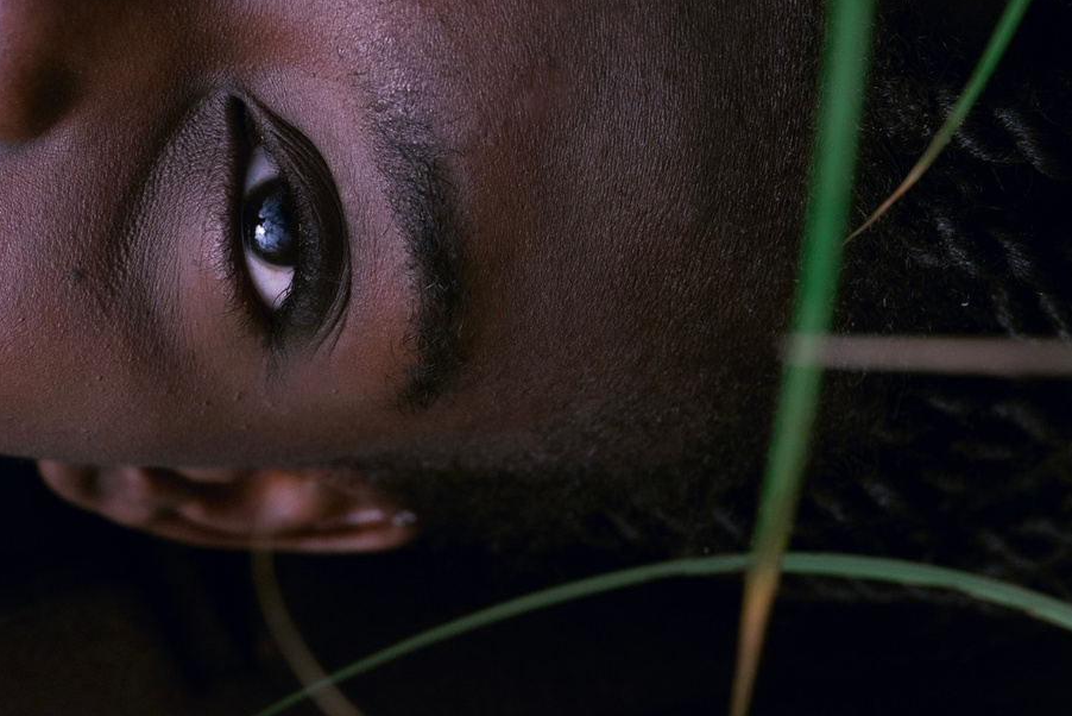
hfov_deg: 14.7
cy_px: 249
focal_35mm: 139
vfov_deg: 9.9
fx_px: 4140
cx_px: 263
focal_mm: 49
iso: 100
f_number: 5.6
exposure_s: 1/160
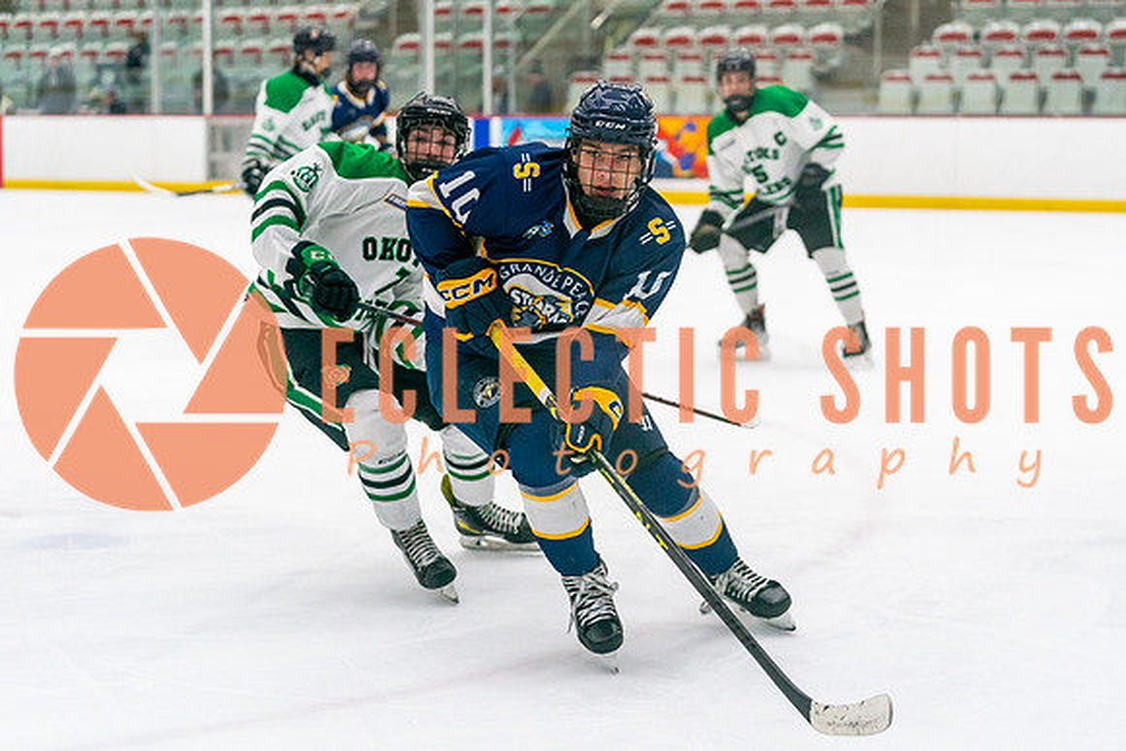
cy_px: 329
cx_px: 632
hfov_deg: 25.8
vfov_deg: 17.4
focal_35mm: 79
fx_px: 2459
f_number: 2.8
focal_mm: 70
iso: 3200
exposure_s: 1/1250
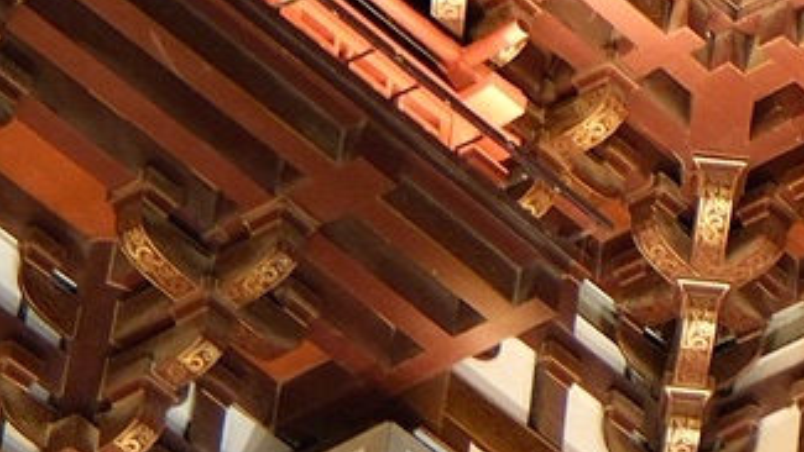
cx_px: 1818
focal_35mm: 322
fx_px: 6866
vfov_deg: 3.7
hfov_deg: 6.4
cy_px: -543
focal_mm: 33
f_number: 1.4
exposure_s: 1/100
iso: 800
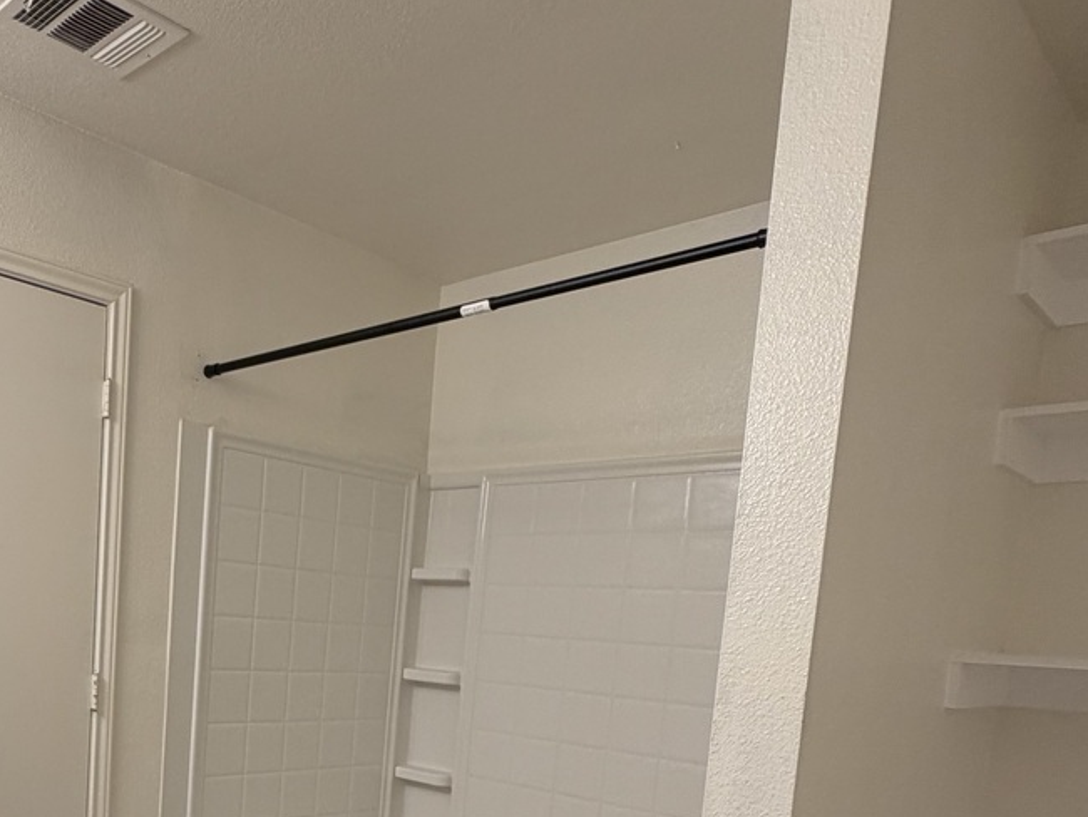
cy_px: 717
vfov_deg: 42.2
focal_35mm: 31
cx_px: 228
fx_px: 975
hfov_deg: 54.6
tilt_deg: -5.0
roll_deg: -3.6
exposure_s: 1/60
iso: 160
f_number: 2.2
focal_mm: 2.22
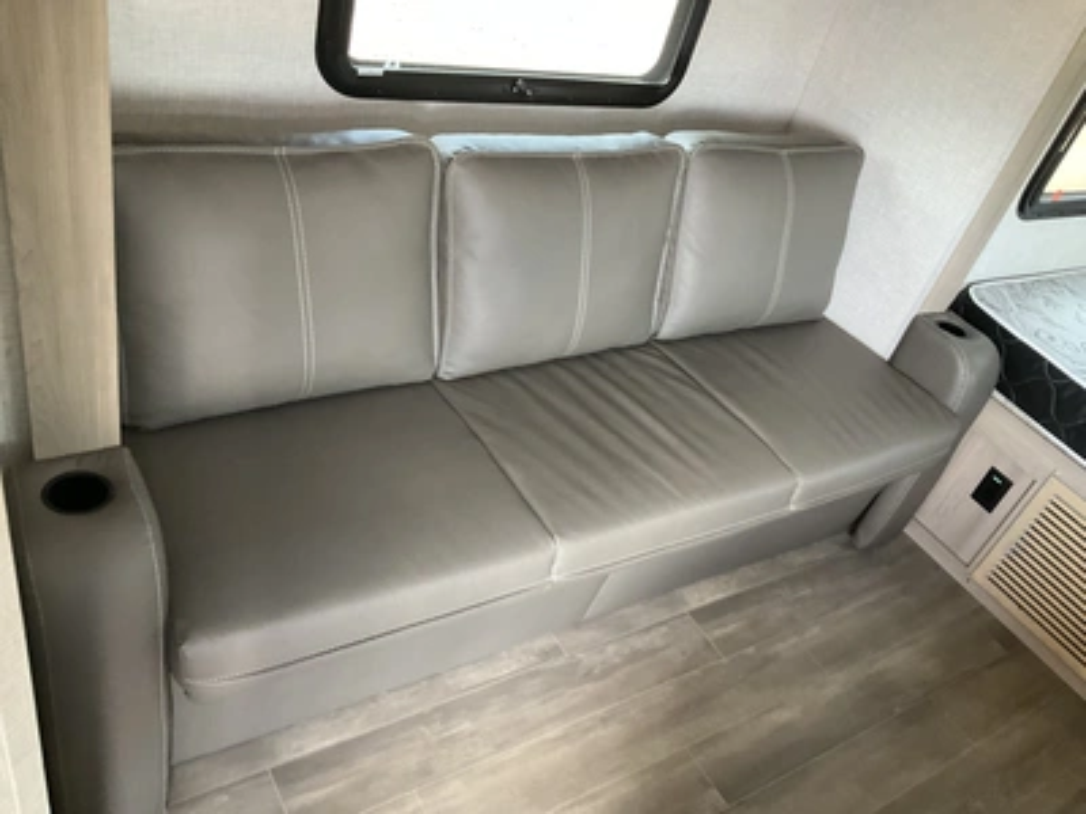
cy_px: 407
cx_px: 543
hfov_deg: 61.7
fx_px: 910
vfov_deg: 48.2
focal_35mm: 29
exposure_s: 1/60
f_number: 1.8
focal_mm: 3
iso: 160
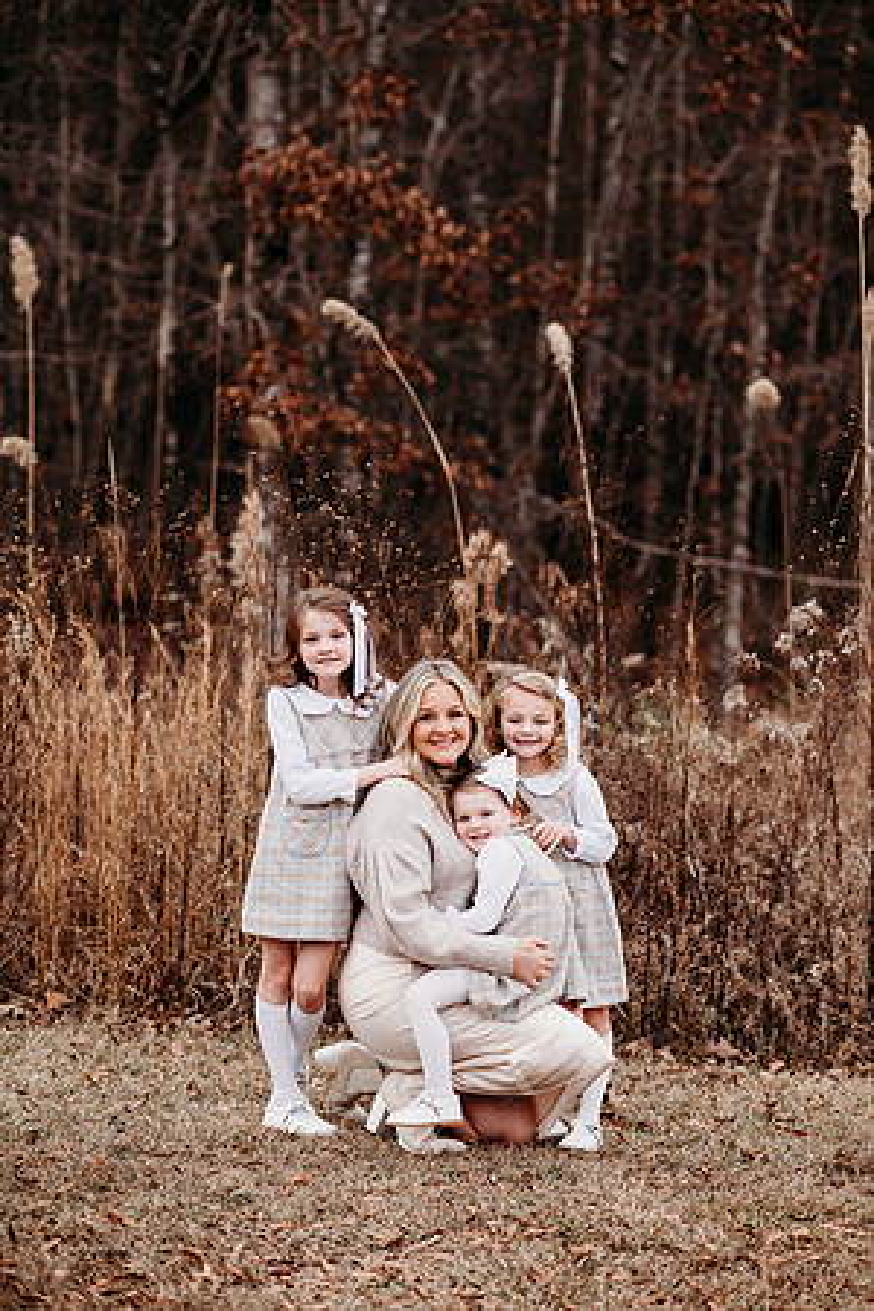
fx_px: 3095
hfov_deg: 16.1
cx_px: 437
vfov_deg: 23.9
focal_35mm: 85
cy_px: 656
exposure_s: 1/320
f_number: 2.5
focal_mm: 85
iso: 125
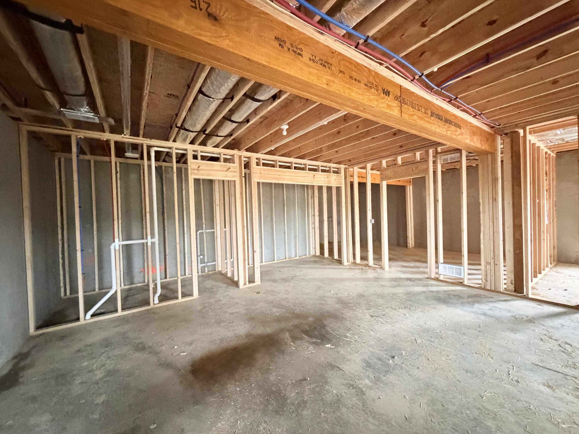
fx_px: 234
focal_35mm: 14
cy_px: 217
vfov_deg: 85.7
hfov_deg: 102.1
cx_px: 290
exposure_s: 1/40
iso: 1600
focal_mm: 2.22
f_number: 2.2
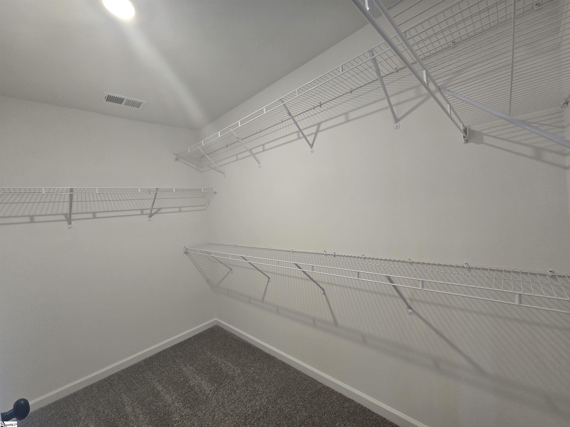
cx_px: 285
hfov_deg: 106.2
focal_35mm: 13
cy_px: 214
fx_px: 214
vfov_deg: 89.9
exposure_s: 1/60
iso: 200
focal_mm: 2.2
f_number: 2.2
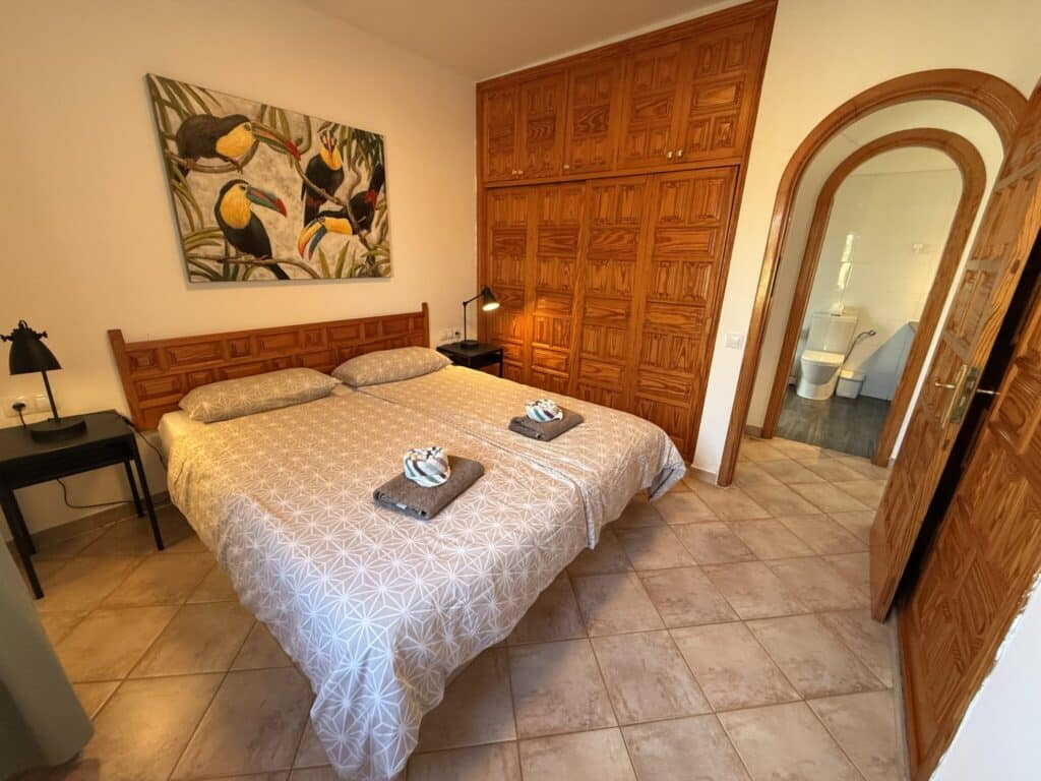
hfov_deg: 102.1
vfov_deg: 85.7
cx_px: 520
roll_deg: -1.9
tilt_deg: -17.5
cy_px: 390
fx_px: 421
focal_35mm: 14
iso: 250
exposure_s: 1/100
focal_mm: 2.22
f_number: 2.2
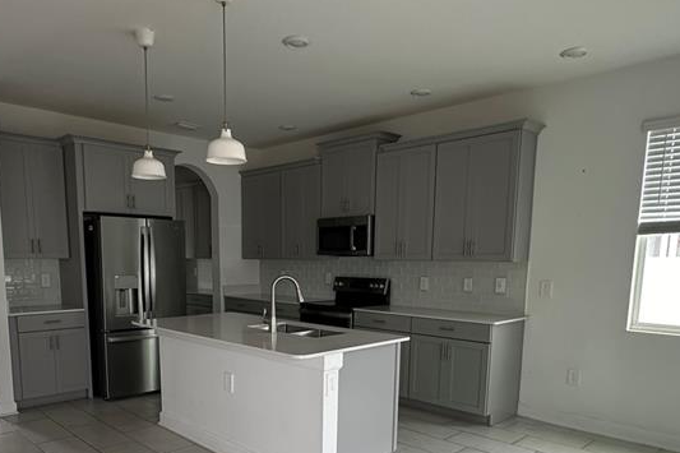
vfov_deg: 44.8
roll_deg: -0.4
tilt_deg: -8.6
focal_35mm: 28
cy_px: 339
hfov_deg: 65.1
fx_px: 529
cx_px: 288
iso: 320
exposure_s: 1/77
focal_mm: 2.22
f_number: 2.2
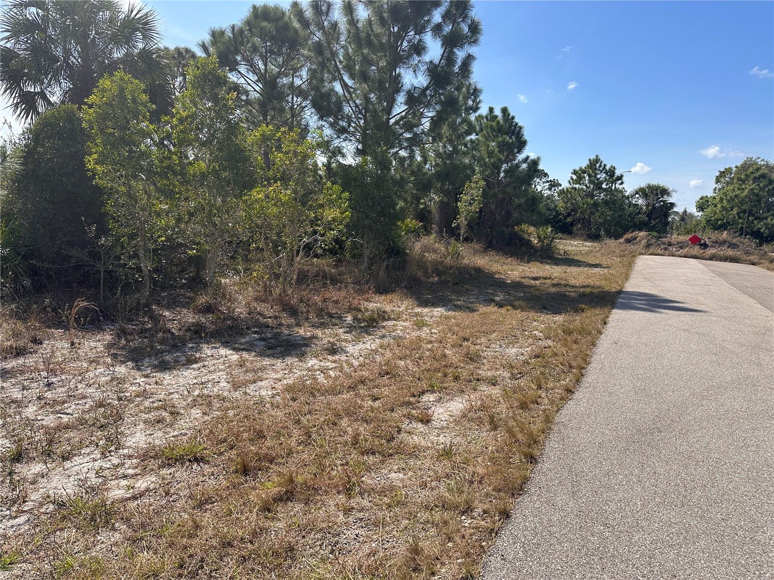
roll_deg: -2.2
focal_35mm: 24
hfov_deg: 71.6
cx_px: 387
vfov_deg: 56.8
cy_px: 290
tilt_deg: -7.6
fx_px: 537
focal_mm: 6.86
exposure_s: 1/3597
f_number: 1.78
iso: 80
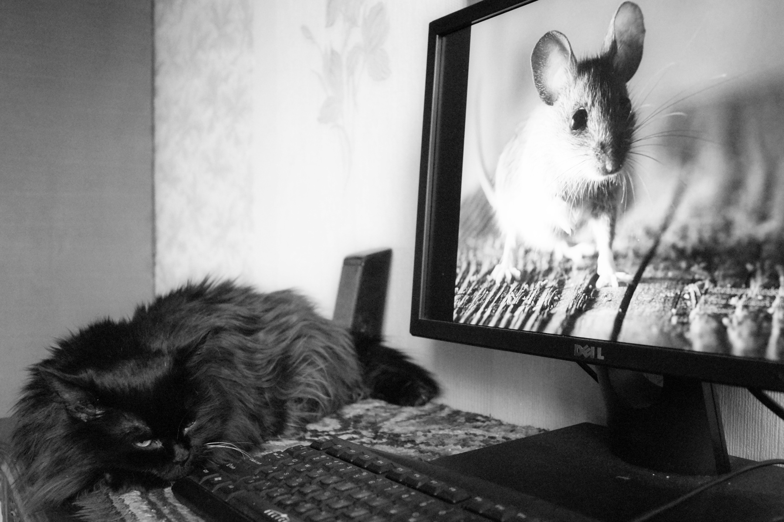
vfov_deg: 36.8
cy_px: 261
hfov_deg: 53.2
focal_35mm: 36
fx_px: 784
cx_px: 392
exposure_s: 1/160
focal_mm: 24
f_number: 4
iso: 3200
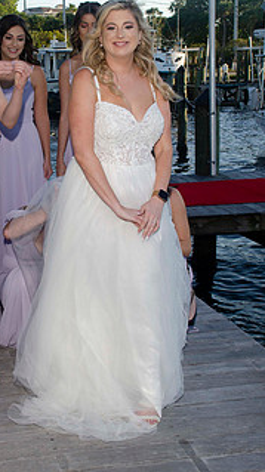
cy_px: 189
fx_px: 776
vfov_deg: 33.7
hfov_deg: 19.2
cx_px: 62
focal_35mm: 62
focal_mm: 28
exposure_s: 1/250
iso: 200
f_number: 8
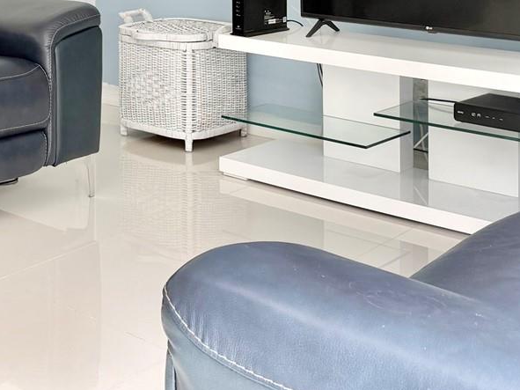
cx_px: 82
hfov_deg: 29.0
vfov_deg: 20.6
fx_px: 976
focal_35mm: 65
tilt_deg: -0.5
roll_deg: +0.4
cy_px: -120
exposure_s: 1/120
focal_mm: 6.76
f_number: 1.78
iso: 125
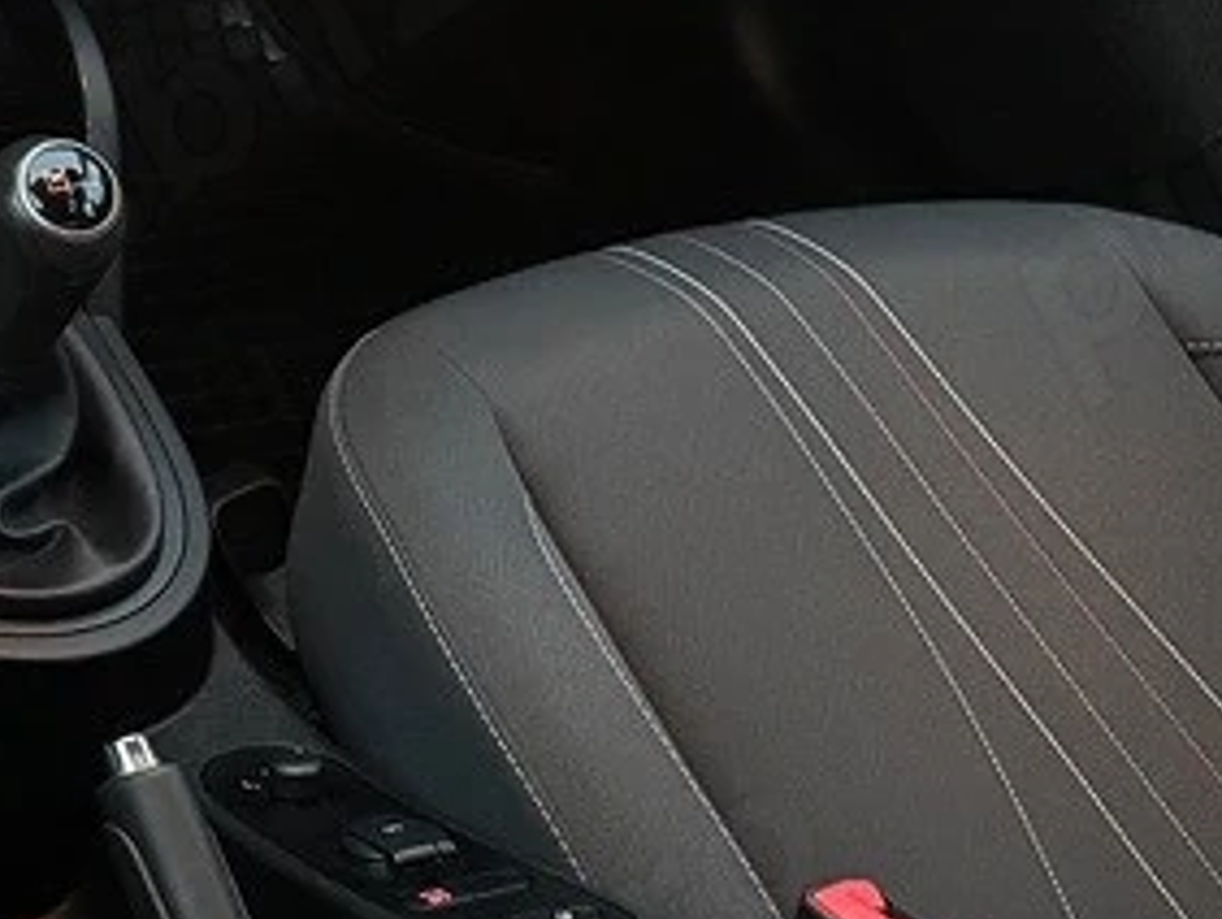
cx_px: -481
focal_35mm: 85
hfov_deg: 20.5
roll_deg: -7.0
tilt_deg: -34.9
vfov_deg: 17.1
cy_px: 43
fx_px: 3003
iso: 1600
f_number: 1.78
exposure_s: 1/30
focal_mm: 6.76
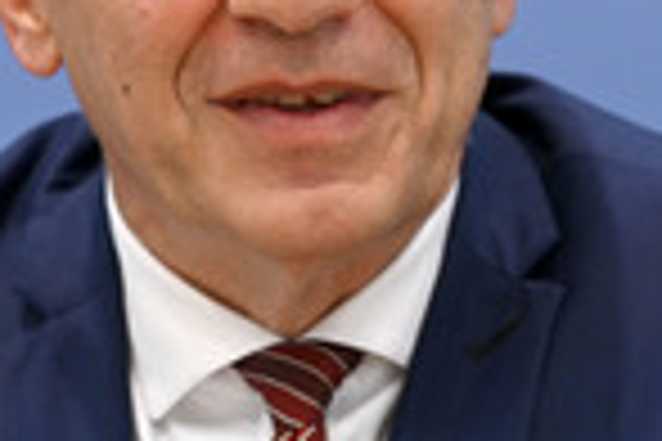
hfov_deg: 5.0
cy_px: 112
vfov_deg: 3.3
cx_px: 142
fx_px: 7612
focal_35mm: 414
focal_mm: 135
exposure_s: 1/640
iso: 3200
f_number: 5.6
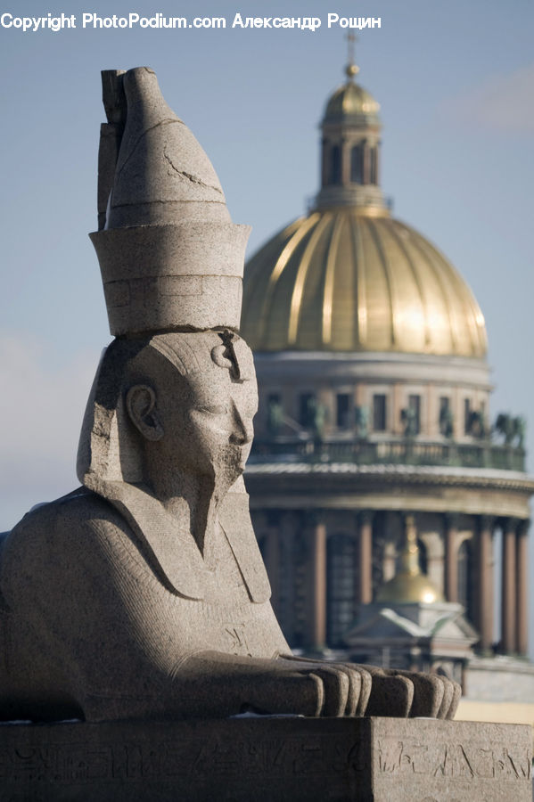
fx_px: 10023
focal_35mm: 450
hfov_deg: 3.1
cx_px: 267
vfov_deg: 4.6
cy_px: 401
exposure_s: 1/800
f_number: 9
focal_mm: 450
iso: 200
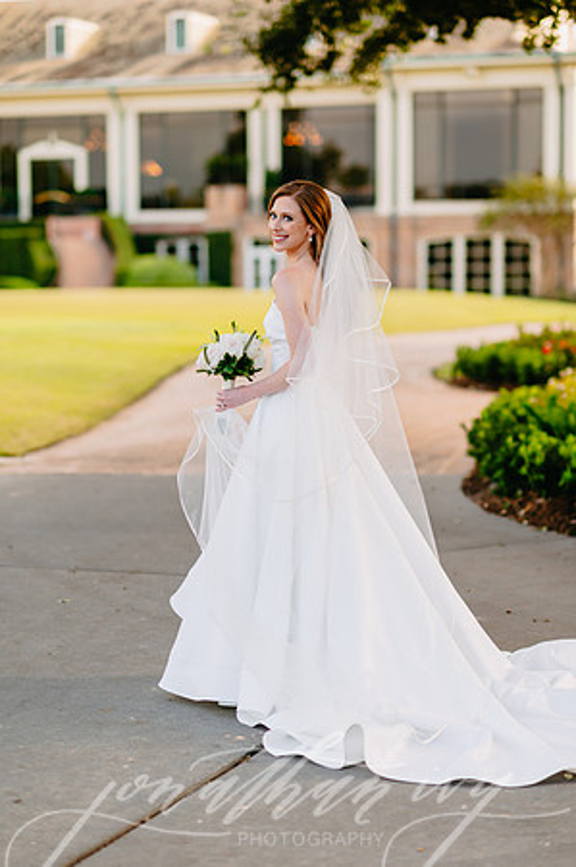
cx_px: 288
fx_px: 2045
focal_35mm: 85
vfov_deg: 23.9
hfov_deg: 16.0
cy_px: 434
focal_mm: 85
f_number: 2
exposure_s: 1/640
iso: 100
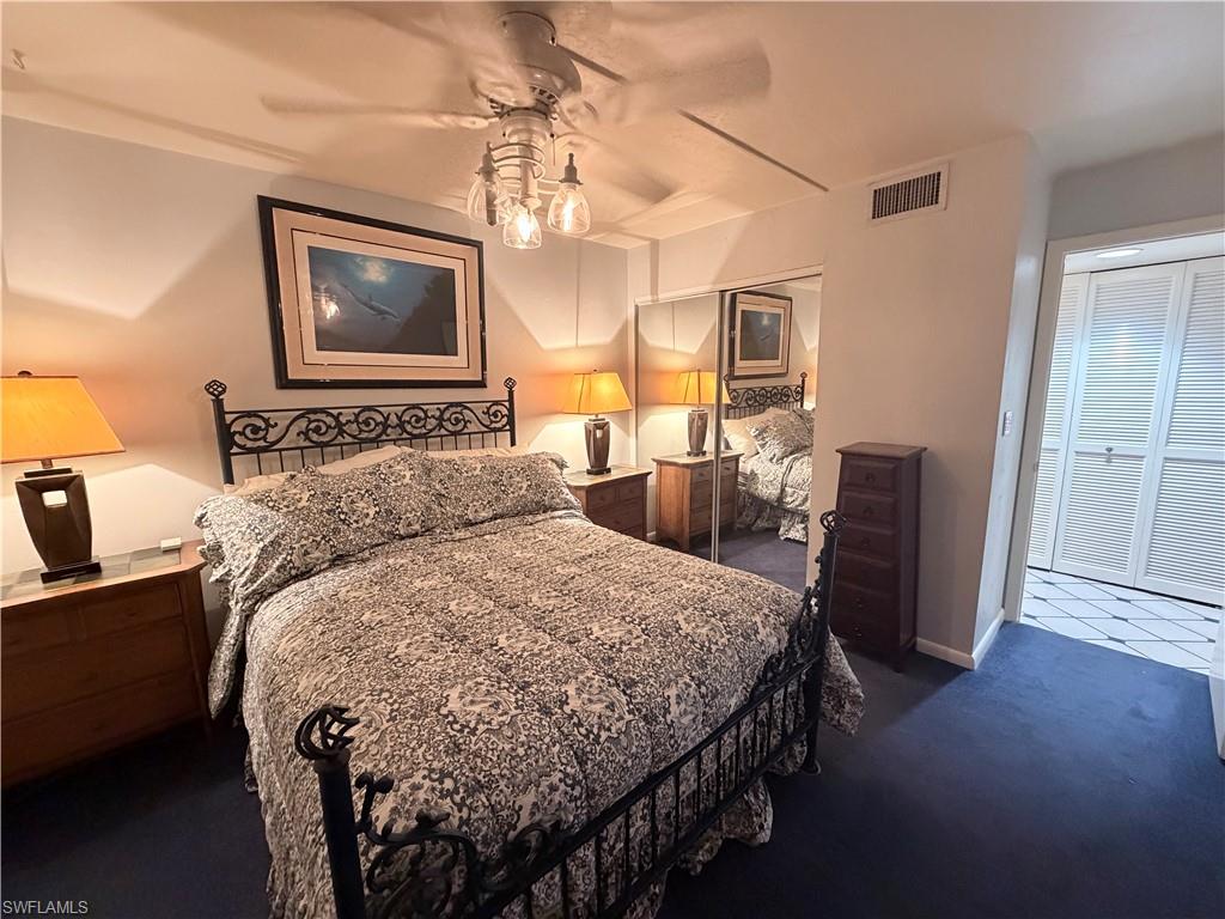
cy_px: 460
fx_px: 495
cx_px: 612
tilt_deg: -8.5
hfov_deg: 102.1
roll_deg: +1.2
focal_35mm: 14
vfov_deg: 85.7
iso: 640
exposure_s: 1/60
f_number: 2.2
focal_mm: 2.22
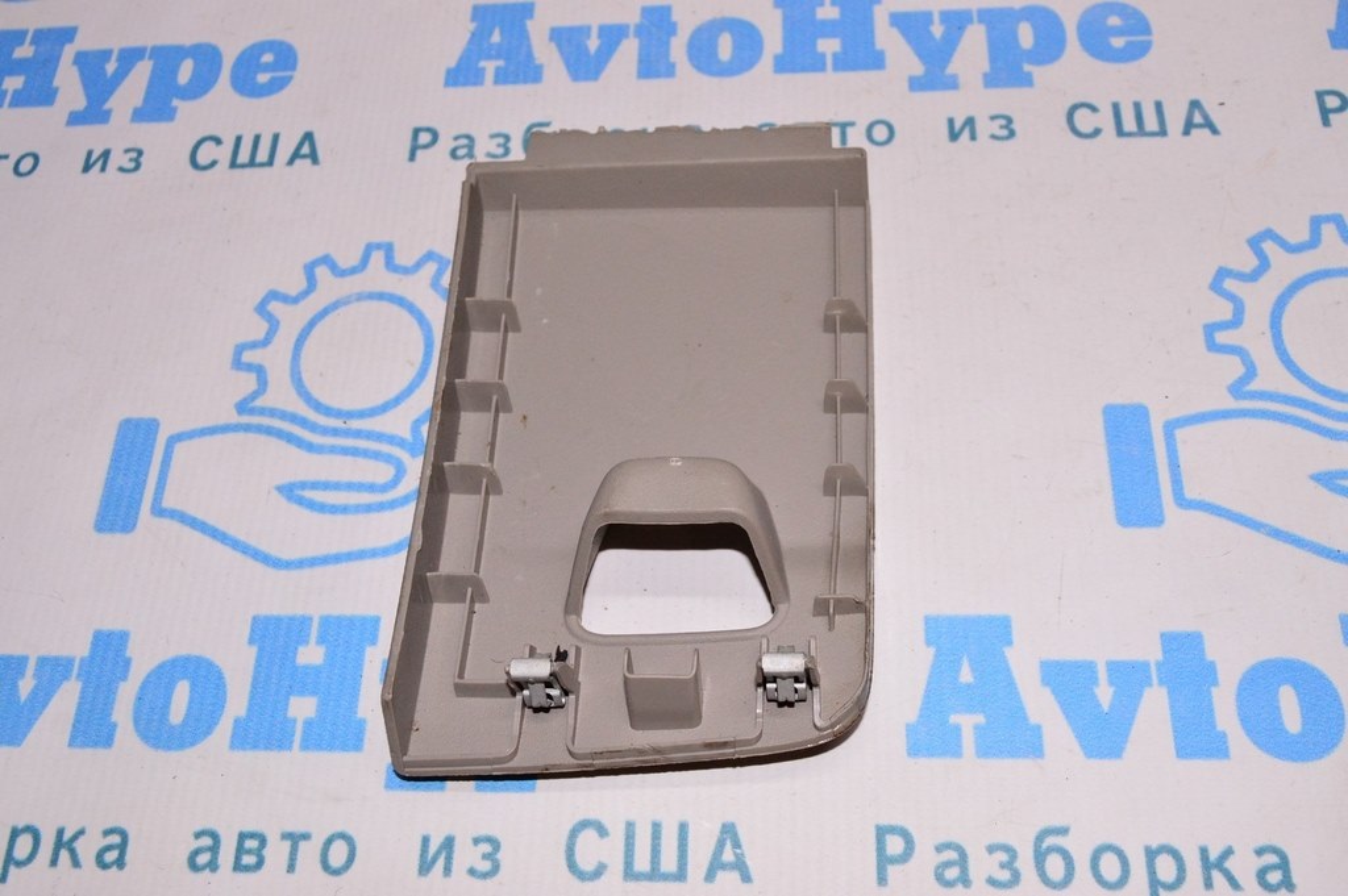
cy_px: 448
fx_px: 1291
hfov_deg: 55.1
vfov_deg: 38.3
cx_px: 674
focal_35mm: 34
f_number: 8
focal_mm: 23
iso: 1600
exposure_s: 1/200
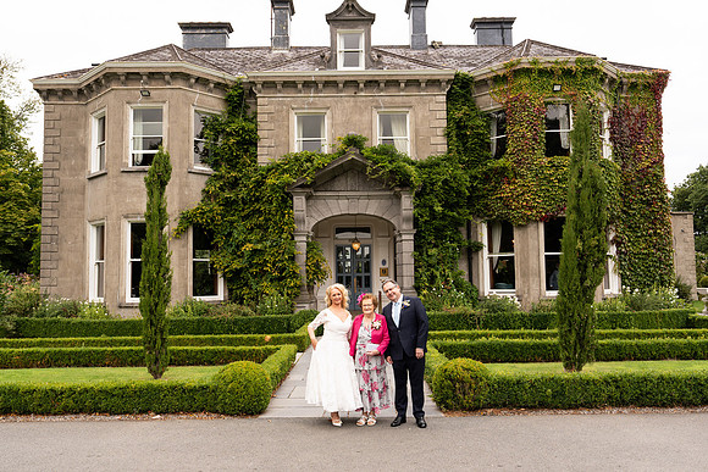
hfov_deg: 61.9
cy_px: 236
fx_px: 590
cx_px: 354
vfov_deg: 43.6
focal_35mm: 30
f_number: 5.6
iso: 200
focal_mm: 30
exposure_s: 1/200
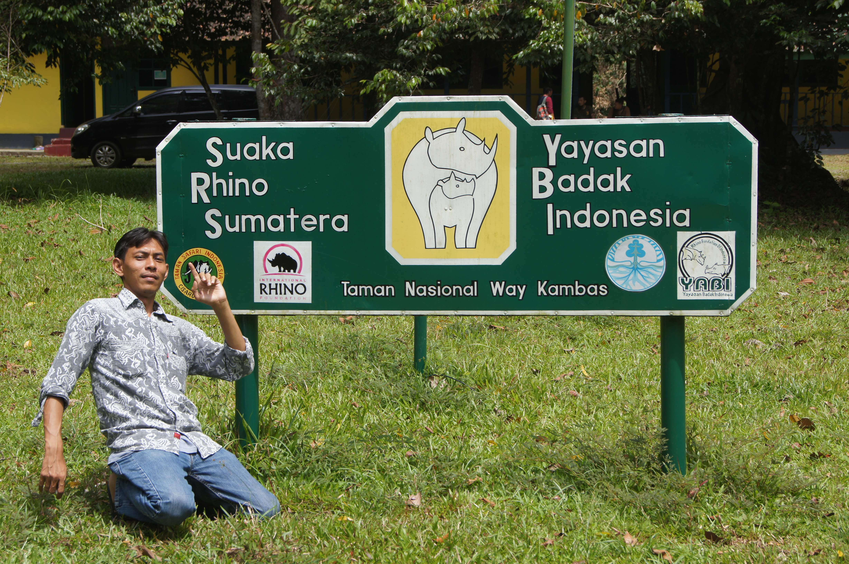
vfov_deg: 18.1
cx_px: 424
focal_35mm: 75
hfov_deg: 27.0
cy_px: 282
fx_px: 1767
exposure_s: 1/160
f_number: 8
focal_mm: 50
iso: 100
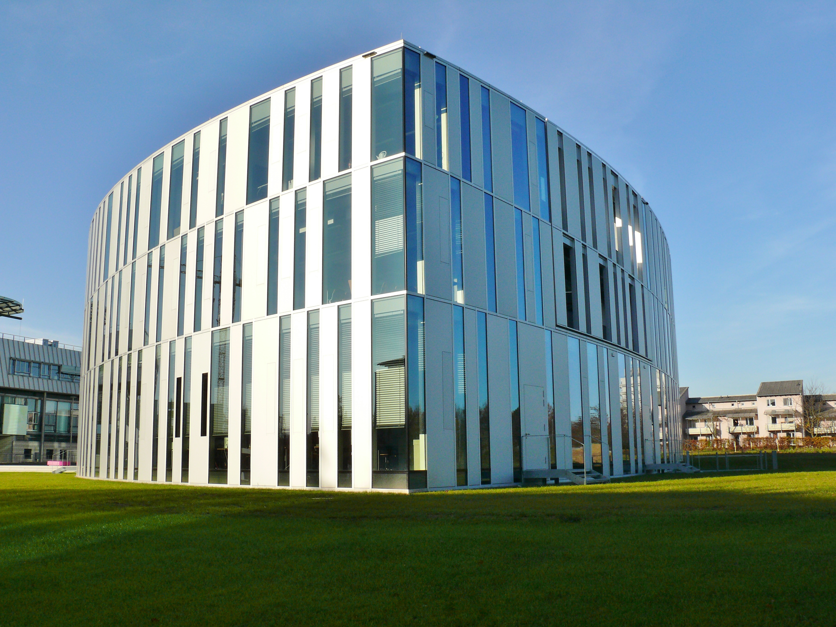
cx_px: 418
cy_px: 314
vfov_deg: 40.7
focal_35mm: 35
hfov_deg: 52.6
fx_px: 845
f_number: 5.6
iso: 100
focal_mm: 7.4
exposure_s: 1/400
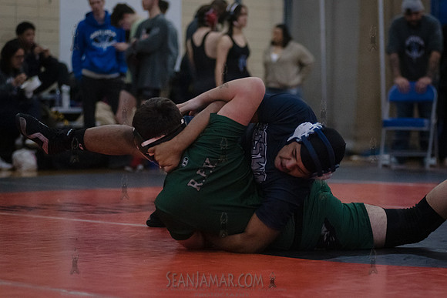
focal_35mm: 117
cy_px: 146
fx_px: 1451
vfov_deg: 11.7
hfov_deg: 17.5
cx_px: 261
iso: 6400
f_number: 3.2
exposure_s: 1/400
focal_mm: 100
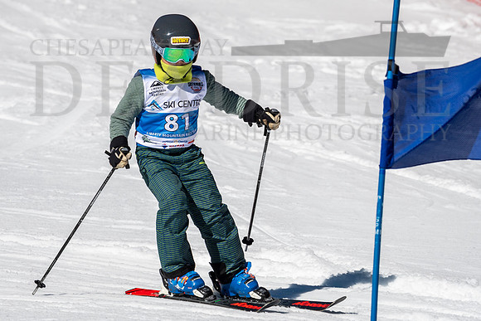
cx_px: 187
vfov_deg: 1.9
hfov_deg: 2.8
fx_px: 9813
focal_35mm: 734
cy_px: 161
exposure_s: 1/2000
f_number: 8
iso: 200
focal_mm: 400
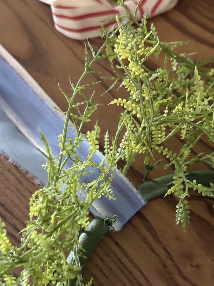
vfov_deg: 39.7
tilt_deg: -55.2
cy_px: 143
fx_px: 396
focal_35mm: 48
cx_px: 107
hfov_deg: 30.3
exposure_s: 1/27
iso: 800
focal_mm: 6.76
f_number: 1.78
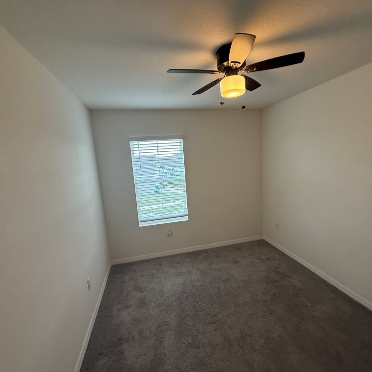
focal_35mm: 17
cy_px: 190
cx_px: 198
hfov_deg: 83.9
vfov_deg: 84.0
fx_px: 207
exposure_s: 1/120
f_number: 2.2
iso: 200
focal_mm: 2.22
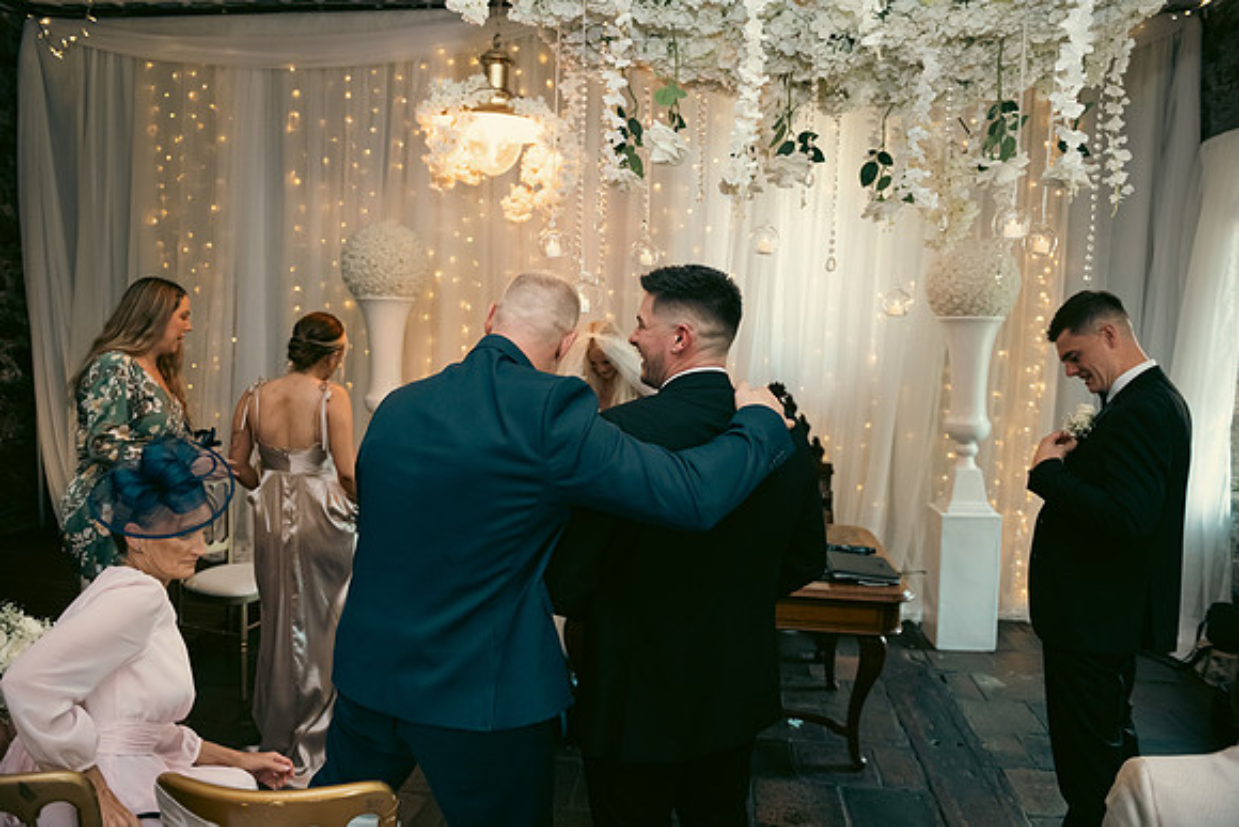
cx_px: 620
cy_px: 414
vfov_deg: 53.2
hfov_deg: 73.7
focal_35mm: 24
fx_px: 826
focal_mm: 24
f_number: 3.5
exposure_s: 1/160
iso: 1250
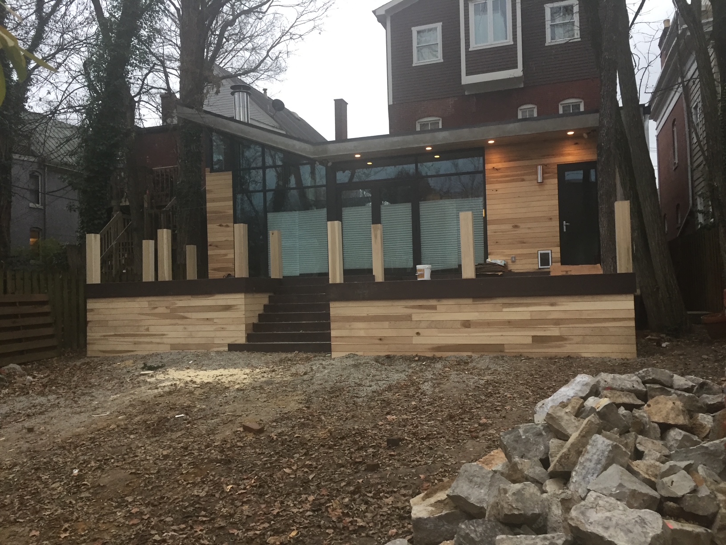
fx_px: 608
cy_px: 272
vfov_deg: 48.2
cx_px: 363
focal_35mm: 29
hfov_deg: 61.7
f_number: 2.2
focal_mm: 4.15
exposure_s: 1/30
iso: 50
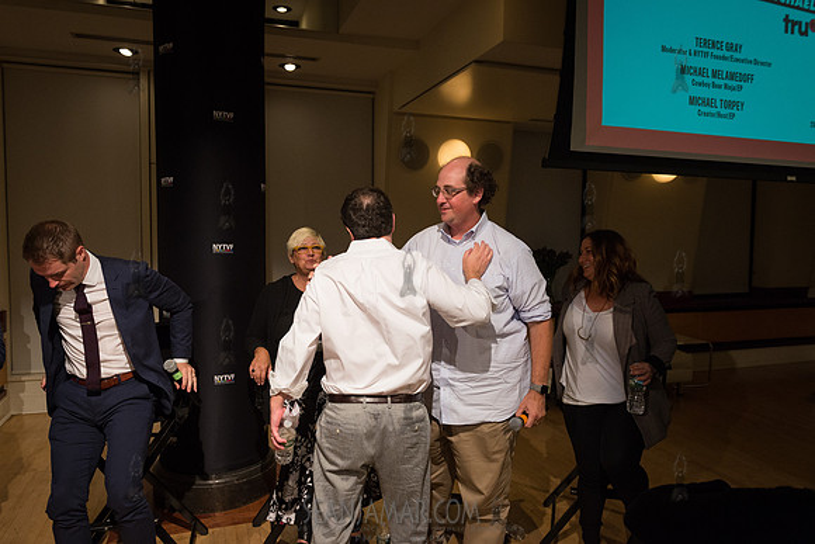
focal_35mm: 27
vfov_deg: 48.0
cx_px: 408
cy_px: 272
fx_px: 611
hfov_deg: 67.4
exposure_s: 1/500
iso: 2500
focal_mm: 27
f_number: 4
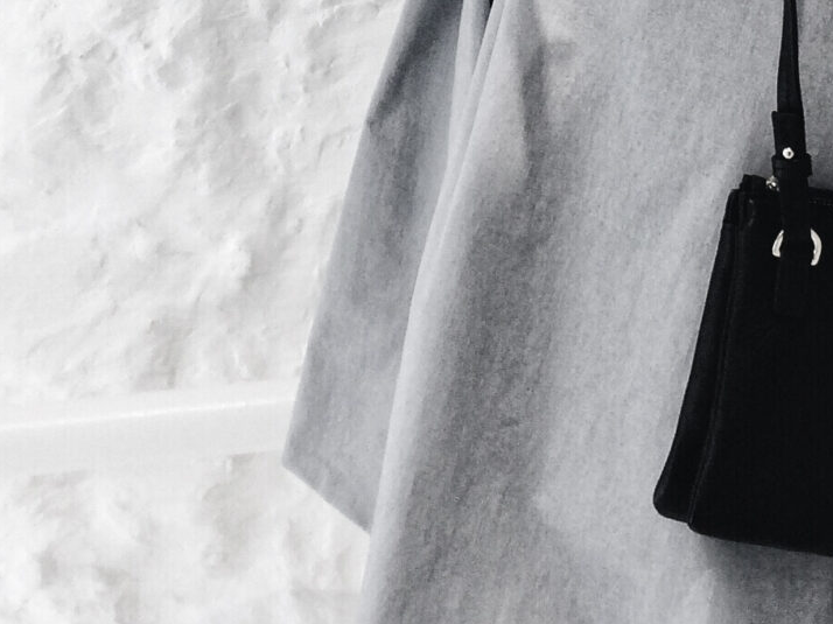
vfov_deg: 13.1
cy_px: -420
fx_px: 2502
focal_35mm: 104
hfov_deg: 18.9
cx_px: 472
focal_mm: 4.15
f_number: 2.2
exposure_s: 1/100
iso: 50
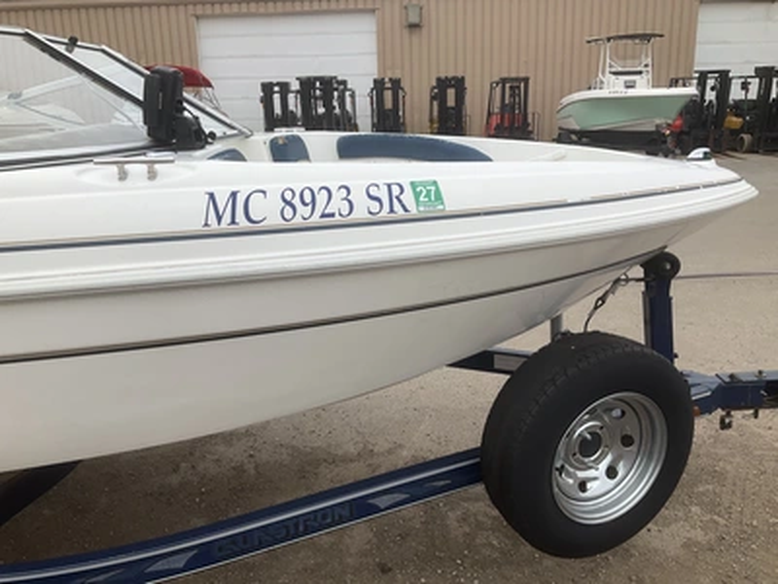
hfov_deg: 61.7
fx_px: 652
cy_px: 292
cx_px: 389
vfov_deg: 48.2
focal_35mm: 29
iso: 25
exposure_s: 1/1534
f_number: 1.8
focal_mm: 3
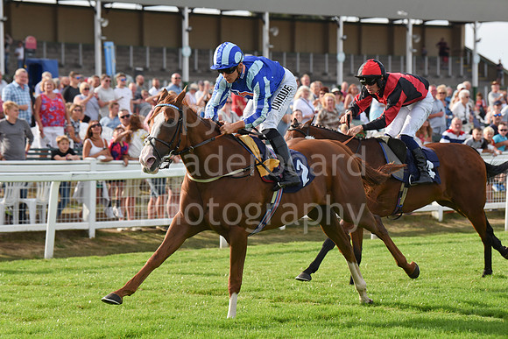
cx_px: 254
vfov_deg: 9.2
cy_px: 170
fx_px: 2117
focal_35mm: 150
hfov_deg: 13.7
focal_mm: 150
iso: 400
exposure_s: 1/1250
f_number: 5.6
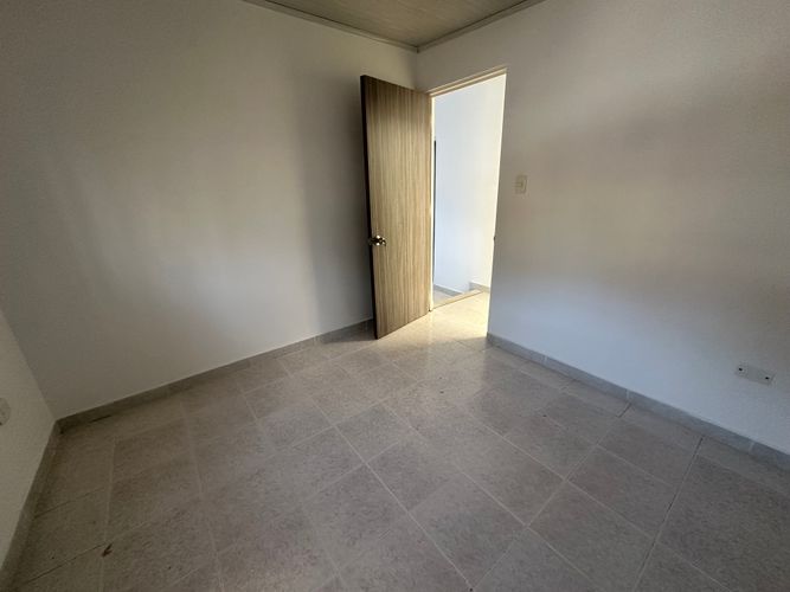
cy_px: 296
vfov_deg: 85.7
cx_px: 395
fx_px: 319
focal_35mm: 14
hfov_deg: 102.1
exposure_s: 1/99
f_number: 2.2
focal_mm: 2.22
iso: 250
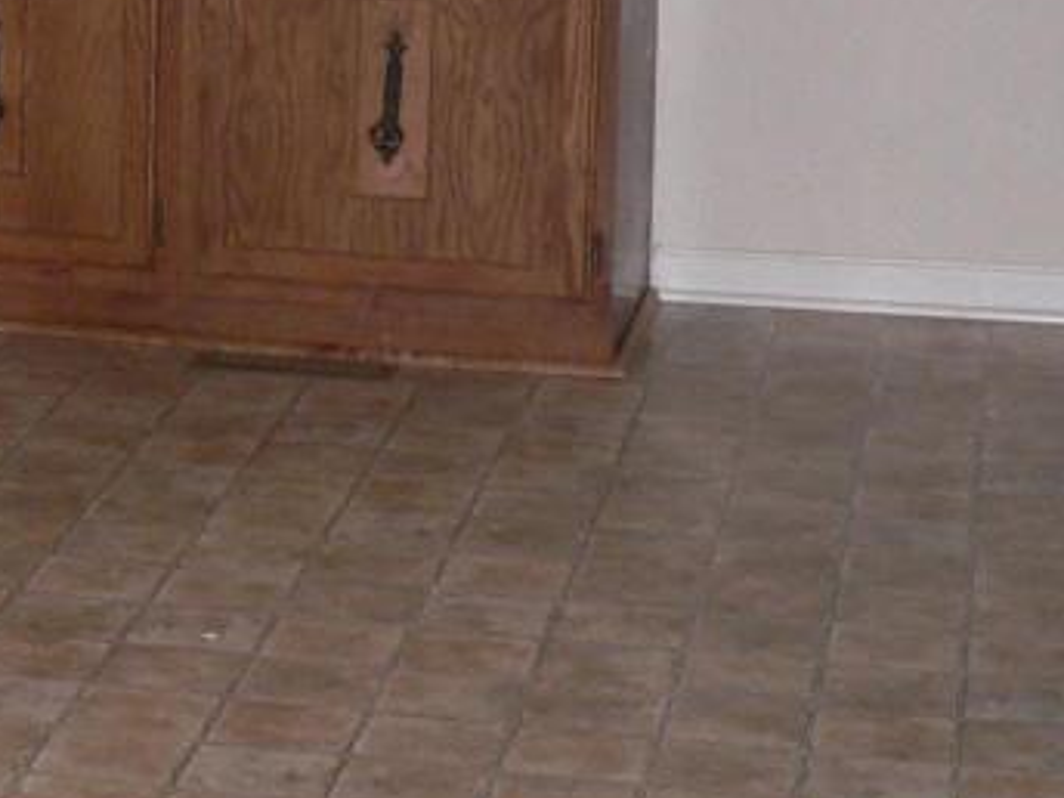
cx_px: -418
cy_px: -396
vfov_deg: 10.7
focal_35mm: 134
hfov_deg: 14.0
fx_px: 4119
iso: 150
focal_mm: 6
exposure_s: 1/60
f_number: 2.8
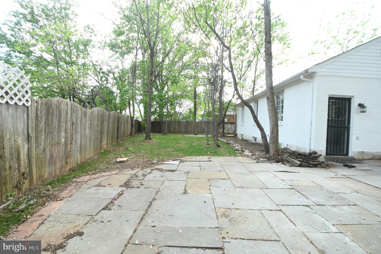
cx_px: 190
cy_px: 127
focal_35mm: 15
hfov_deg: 100.4
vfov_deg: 77.3
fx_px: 159
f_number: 5.6
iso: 200
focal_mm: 10
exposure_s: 1/80
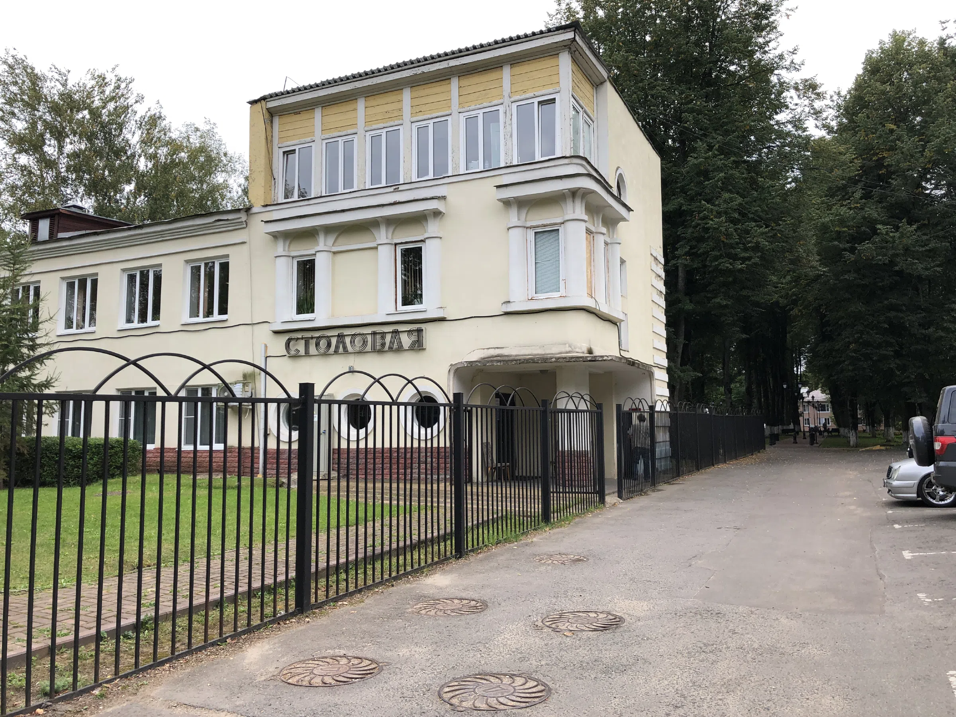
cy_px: 358
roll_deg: +2.2
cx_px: 478
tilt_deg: +5.7
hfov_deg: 63.4
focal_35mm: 28
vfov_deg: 49.7
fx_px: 773
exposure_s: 1/694
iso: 20
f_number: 1.8
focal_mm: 4
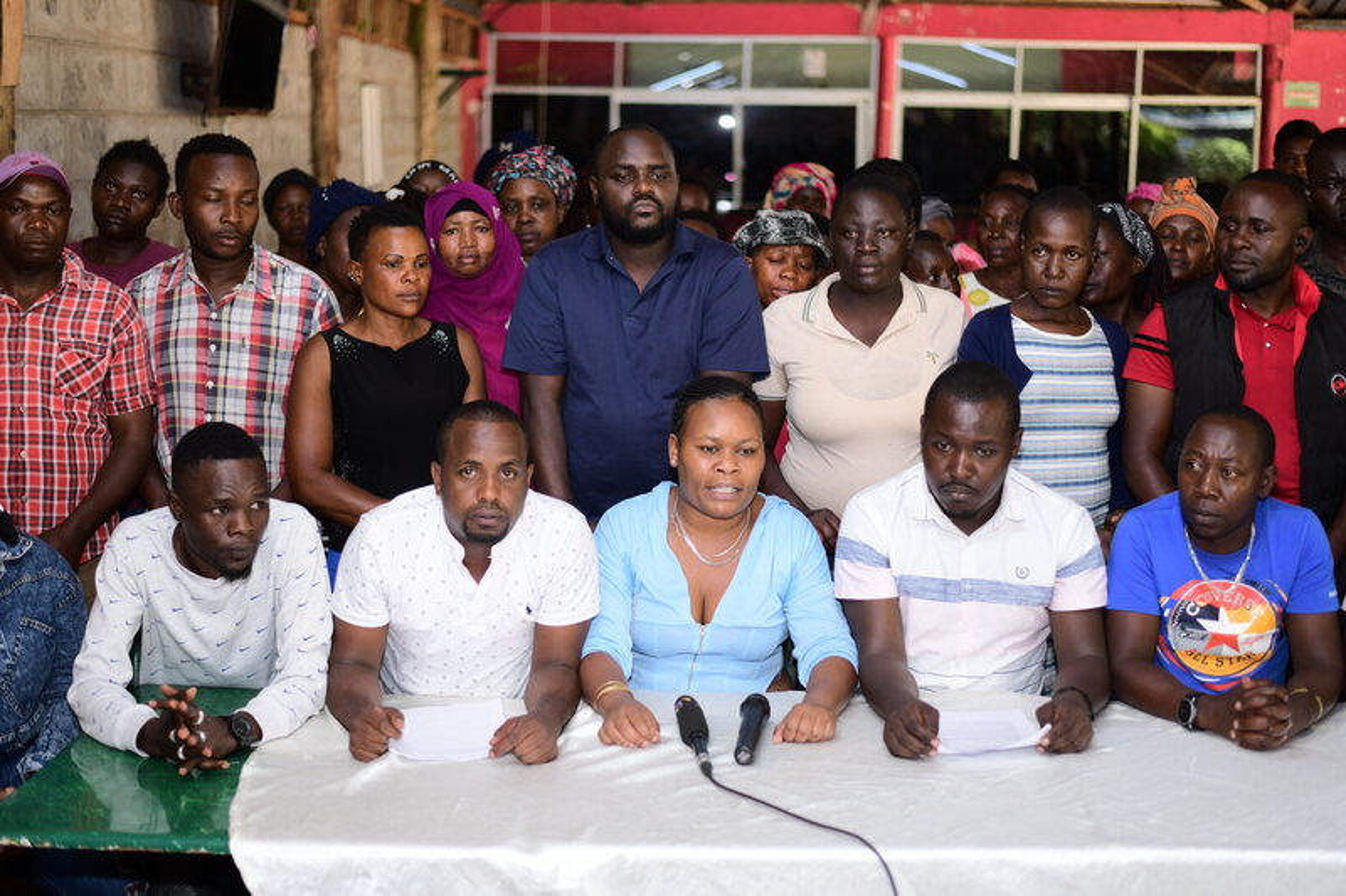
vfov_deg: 27.0
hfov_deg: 39.6
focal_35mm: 50
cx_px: 673
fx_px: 1869
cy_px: 448
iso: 320
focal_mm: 50
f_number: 2
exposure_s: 1/200
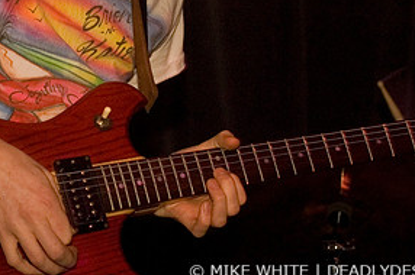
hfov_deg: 15.2
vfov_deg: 10.1
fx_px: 1543
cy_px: 4
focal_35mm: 134
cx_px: 91
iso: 800
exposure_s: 1/60
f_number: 2.8
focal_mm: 44
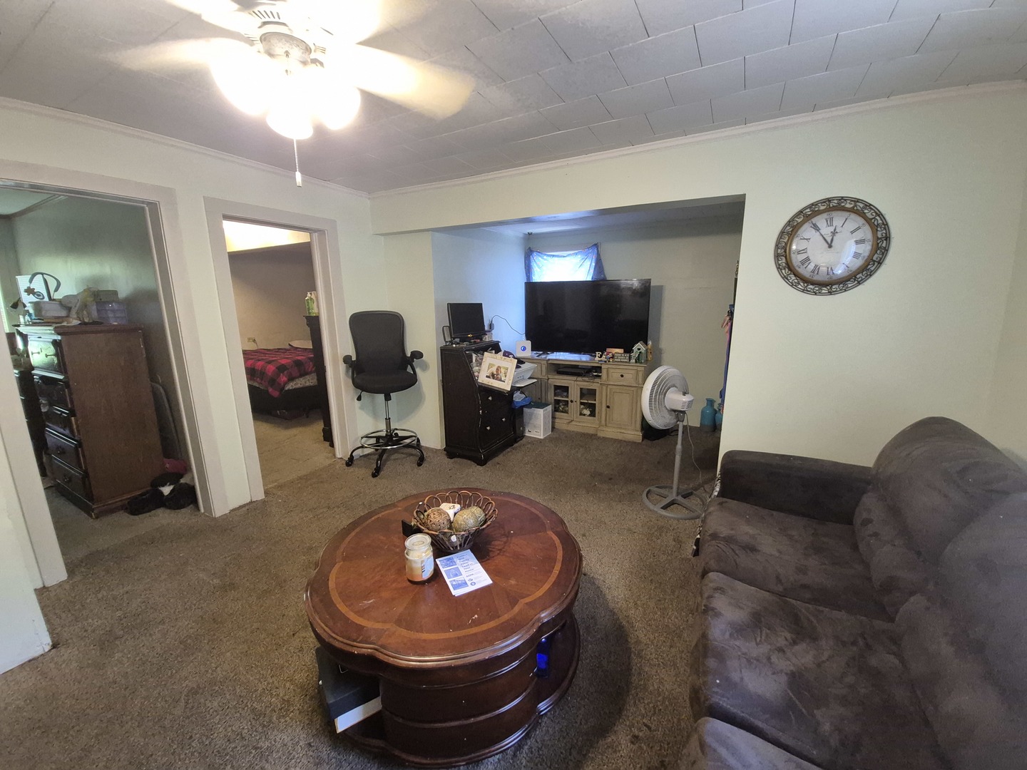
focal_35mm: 13
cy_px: 385
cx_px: 514
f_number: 2.2
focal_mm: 1.74
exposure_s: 1/60
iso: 500
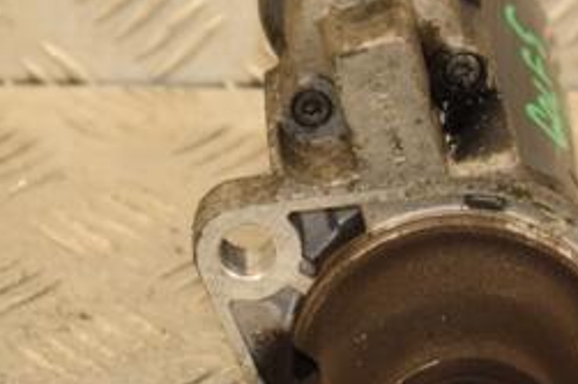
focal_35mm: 287
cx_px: 433
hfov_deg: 7.2
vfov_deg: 4.8
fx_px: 4605
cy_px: 221
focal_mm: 80
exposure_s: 1/100
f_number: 5.3
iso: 800
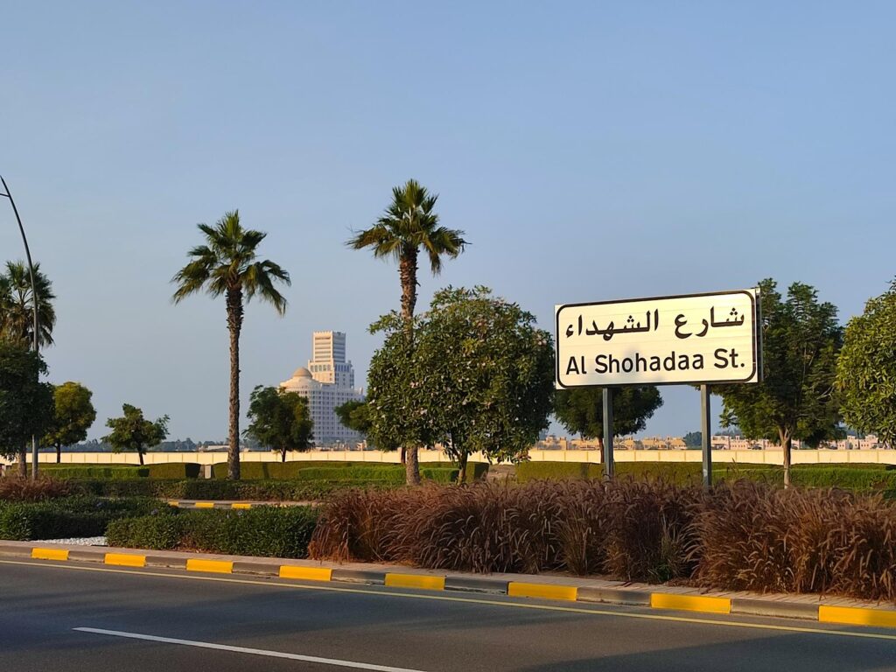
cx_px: 448
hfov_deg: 69.4
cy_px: 336
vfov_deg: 54.9
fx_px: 647
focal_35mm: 25
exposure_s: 1/311
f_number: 1.9
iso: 50
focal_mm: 6.04
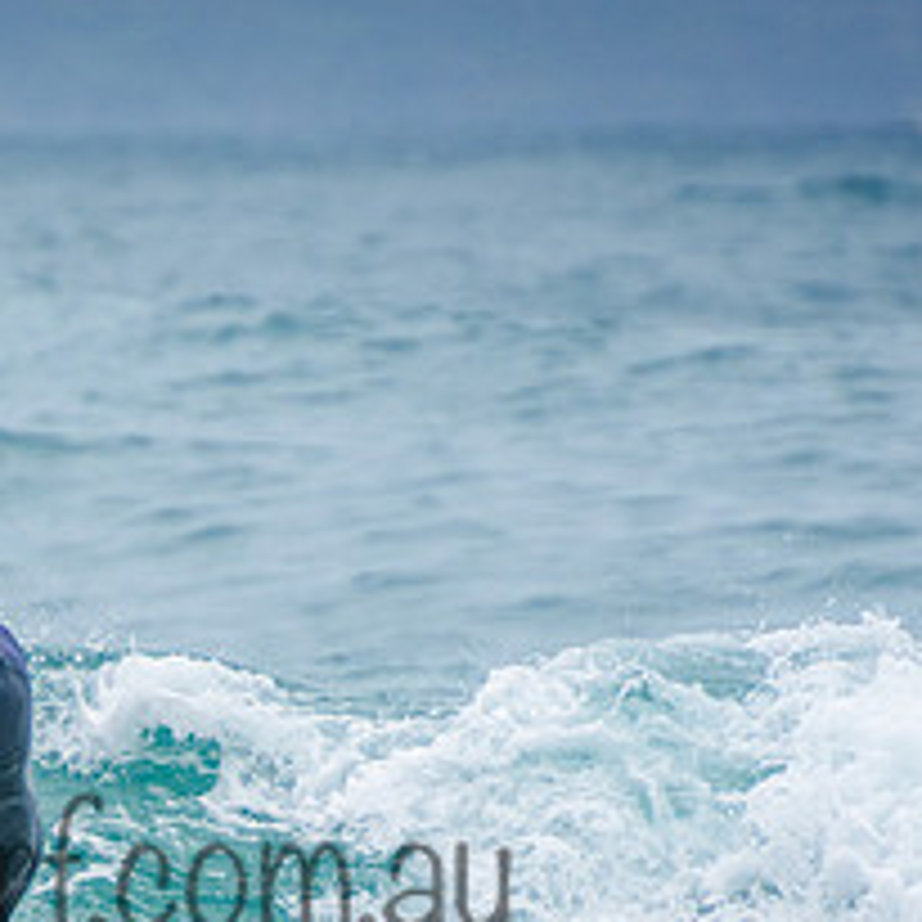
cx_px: 36
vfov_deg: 1.2
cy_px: 825
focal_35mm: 1441
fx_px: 43423
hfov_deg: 1.2
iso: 400
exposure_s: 1/2000
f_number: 5.6
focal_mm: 400
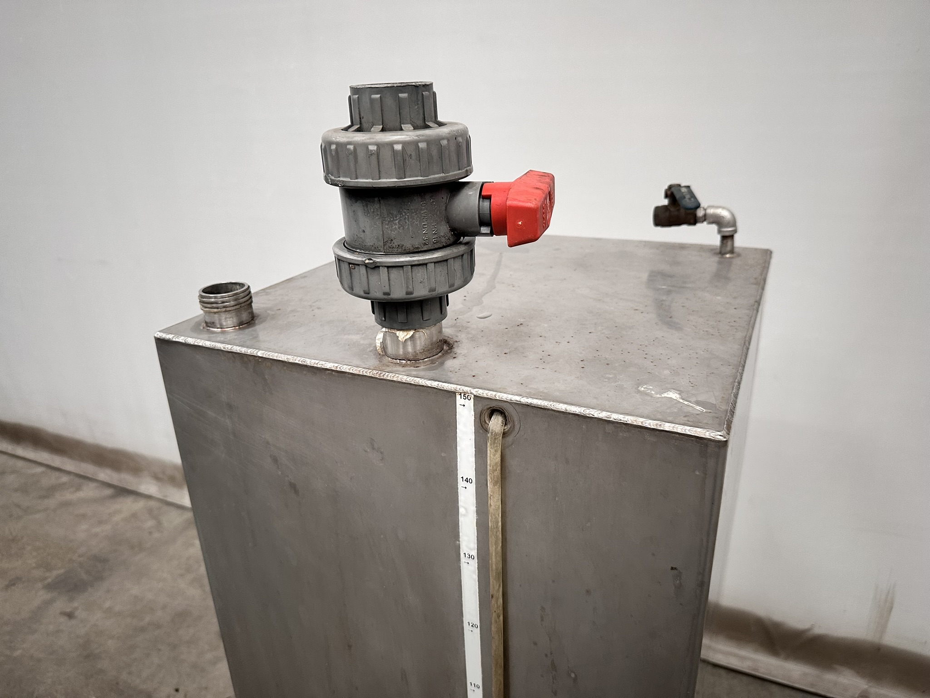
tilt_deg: -18.8
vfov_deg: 56.8
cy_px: 349
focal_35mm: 24
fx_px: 645
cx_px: 465
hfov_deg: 71.6
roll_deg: +1.4
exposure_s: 1/82
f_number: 1.78
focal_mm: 6.86
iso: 250
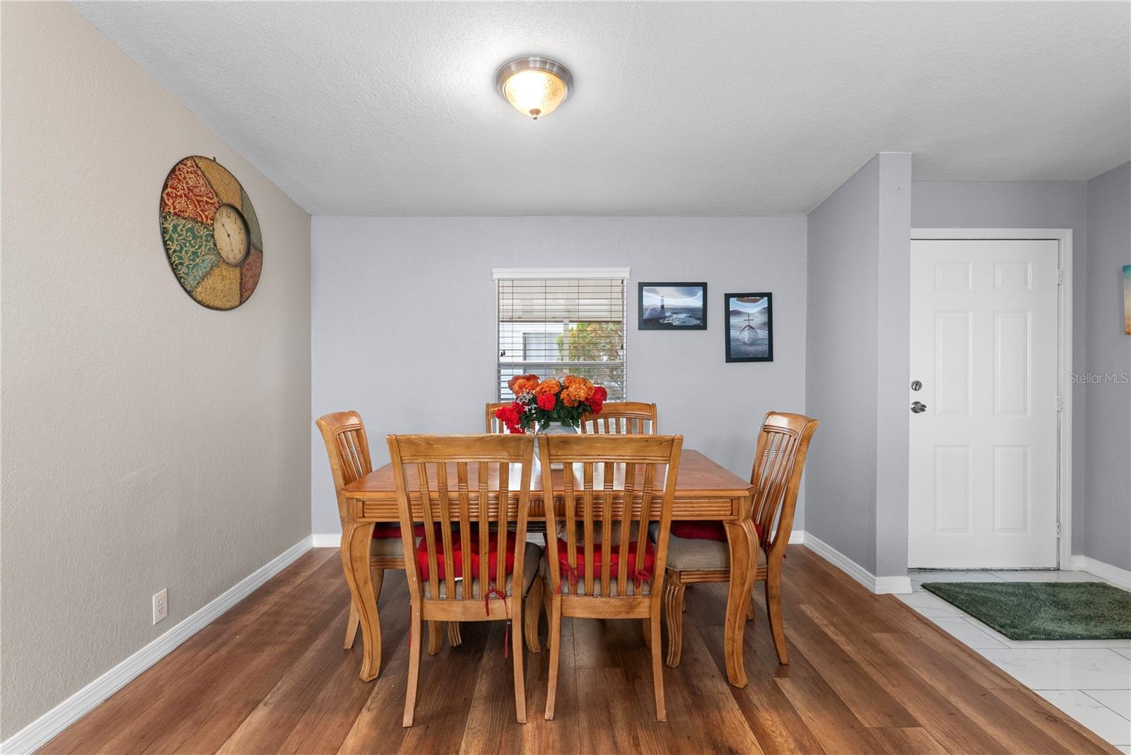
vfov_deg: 70.5
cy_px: 378
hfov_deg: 93.3
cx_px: 566
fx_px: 534
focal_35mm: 17
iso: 400
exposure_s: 1/1.67
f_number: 8
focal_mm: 17
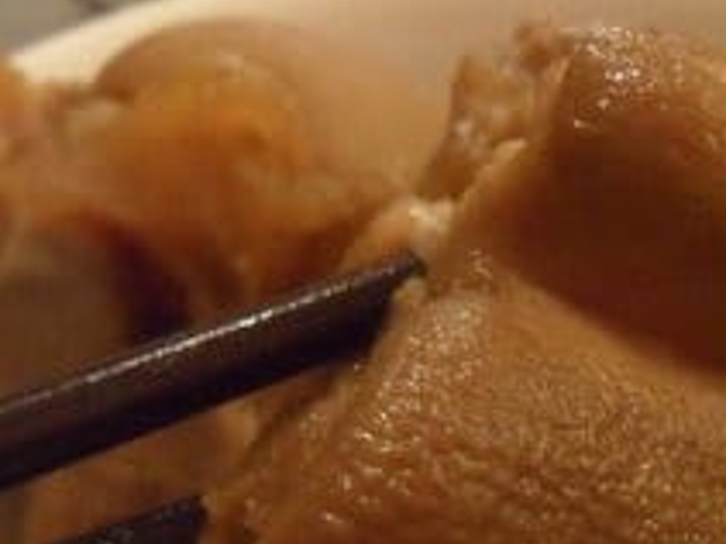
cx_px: 526
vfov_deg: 17.7
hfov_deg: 23.4
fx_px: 1740
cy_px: 343
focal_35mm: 83
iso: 480
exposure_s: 1/15
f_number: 2.8
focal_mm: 6.2
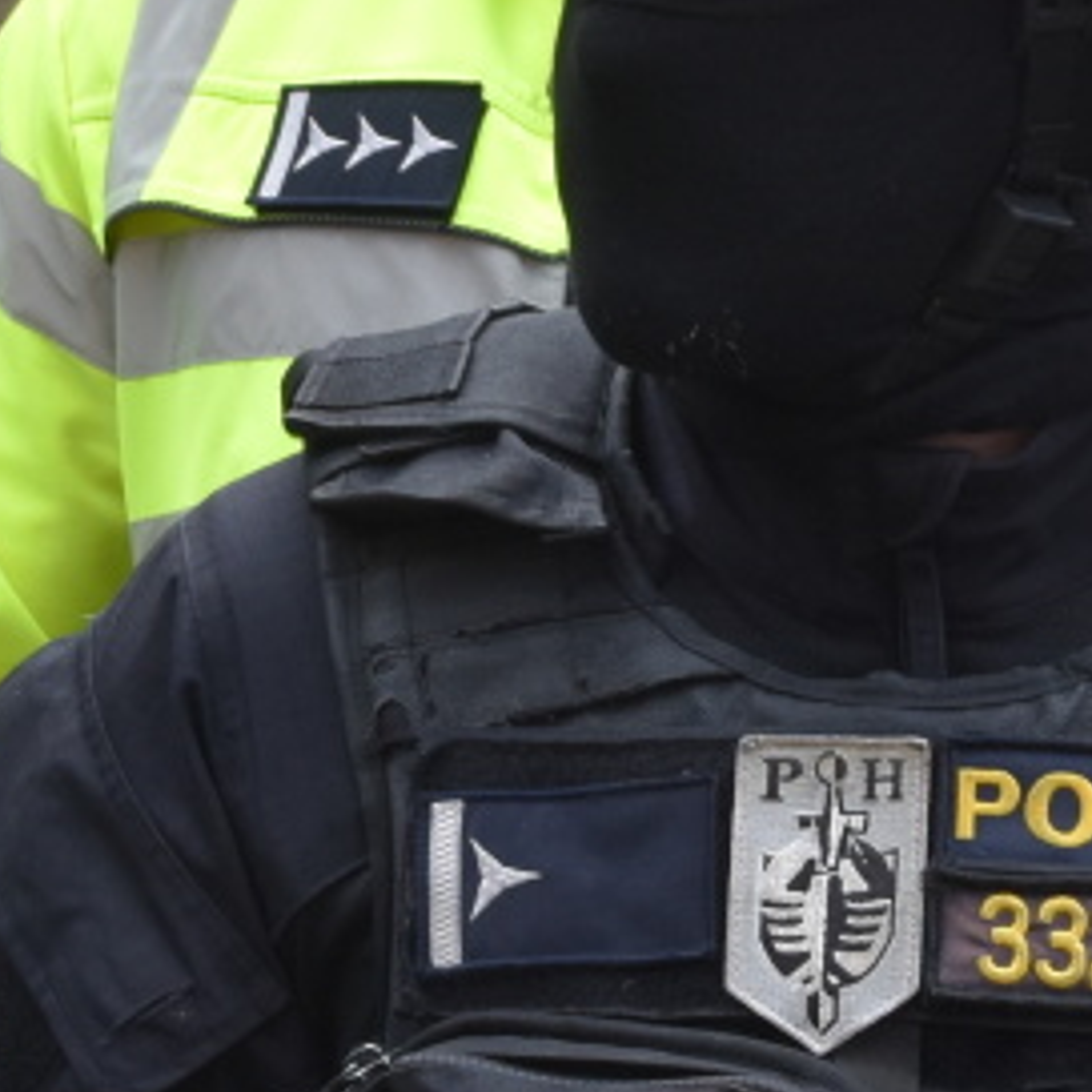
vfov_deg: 7.8
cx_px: 972
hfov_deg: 7.8
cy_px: 941
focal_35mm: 225
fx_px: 8030
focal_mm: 30
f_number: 8
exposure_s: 1/250
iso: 320
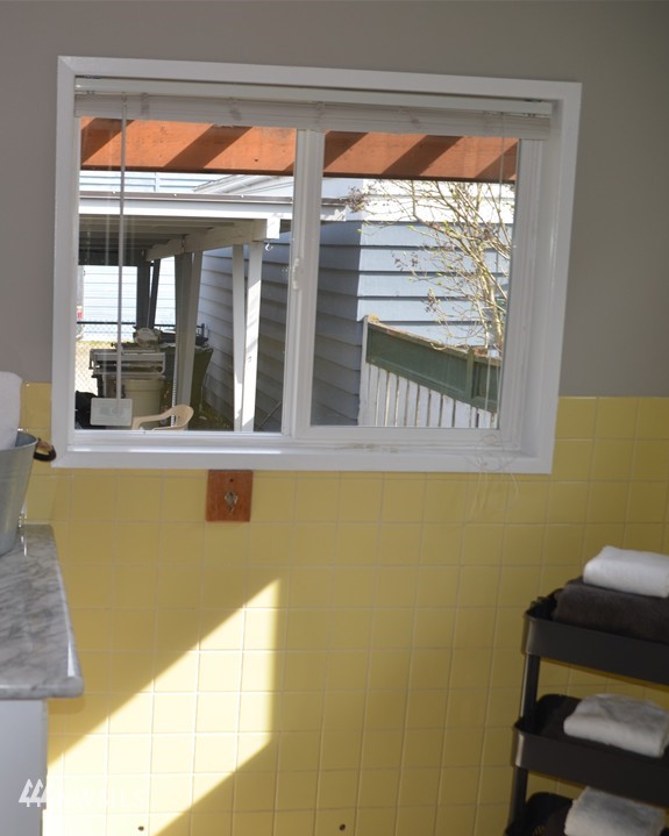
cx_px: 84
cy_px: 418
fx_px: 1107
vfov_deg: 41.4
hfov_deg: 32.2
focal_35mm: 45
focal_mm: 21
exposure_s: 1/200
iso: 140
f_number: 3.8
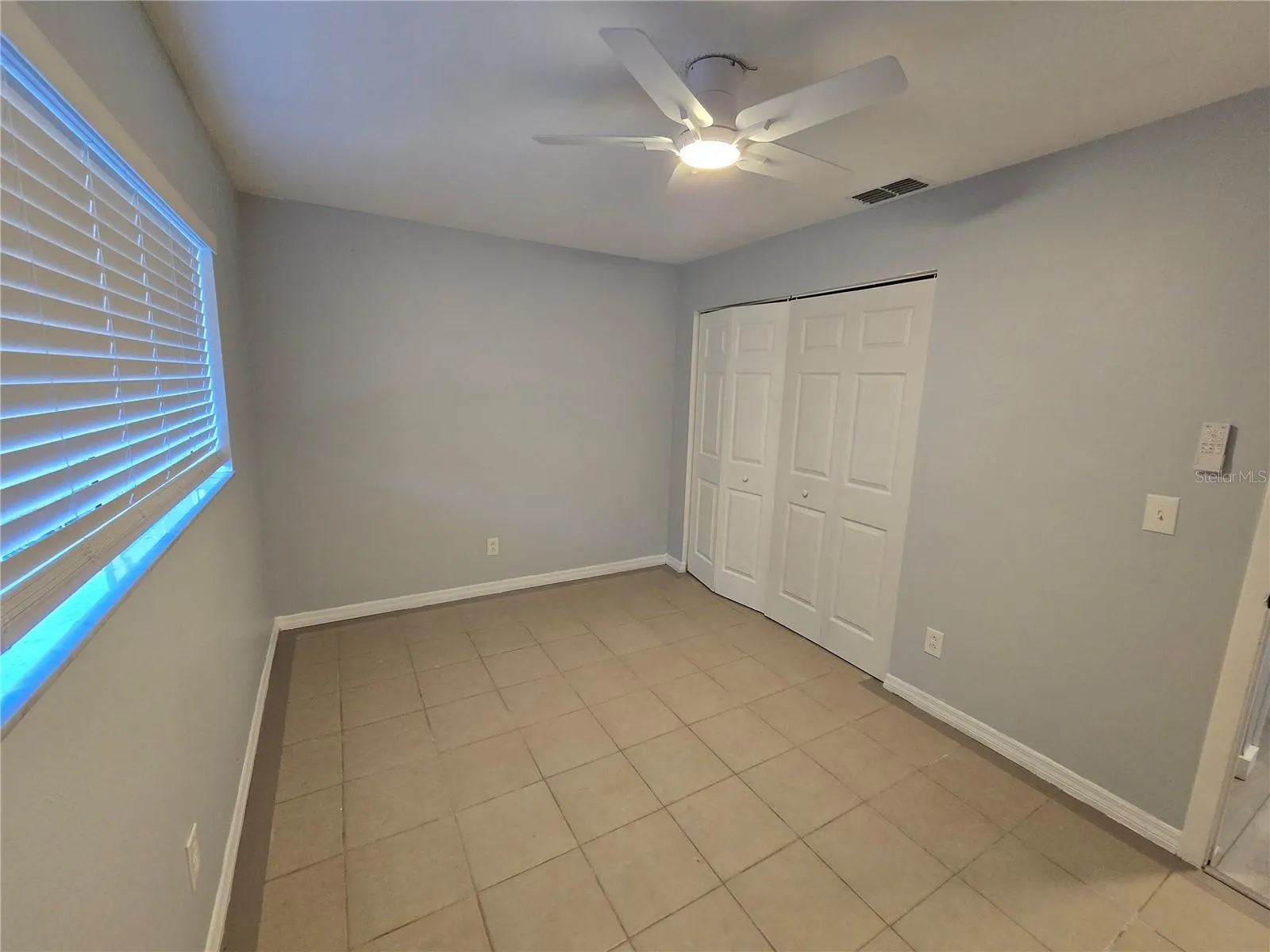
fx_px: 477
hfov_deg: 106.2
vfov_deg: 89.9
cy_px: 476
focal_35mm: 13
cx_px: 635
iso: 200
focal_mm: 2.2
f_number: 2.2
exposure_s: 1/60
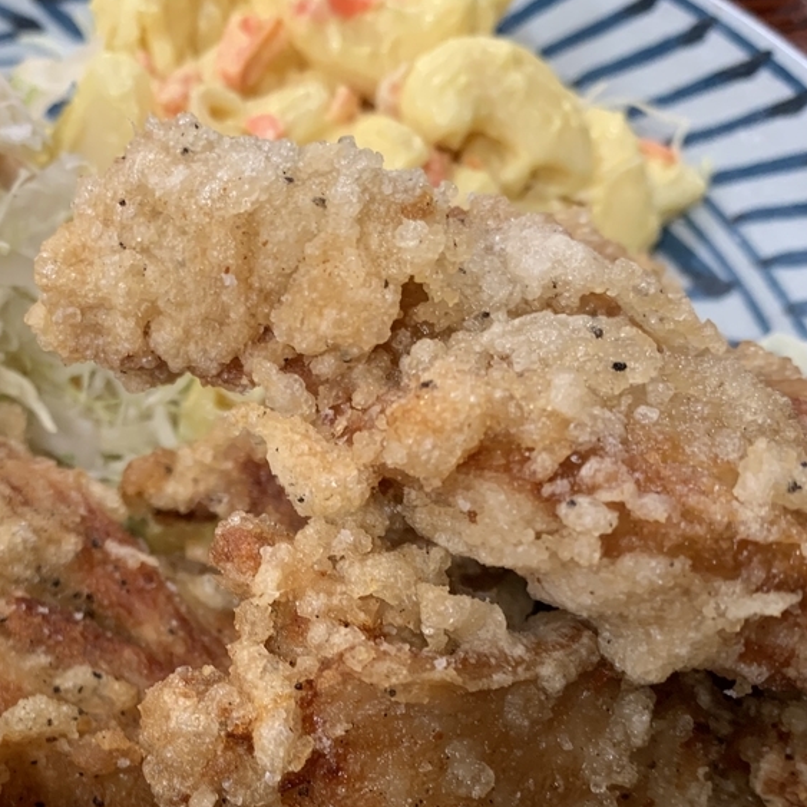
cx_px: 267
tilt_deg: -55.9
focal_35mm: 49
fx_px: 1292
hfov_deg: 34.3
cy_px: 609
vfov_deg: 33.9
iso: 125
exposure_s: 1/60
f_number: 1.8
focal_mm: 4.25
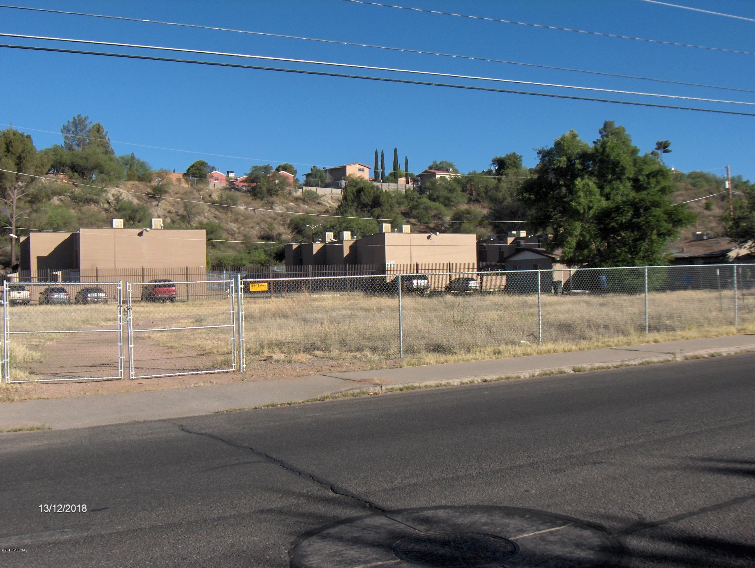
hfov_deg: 47.8
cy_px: 284
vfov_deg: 36.9
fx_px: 852
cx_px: 378
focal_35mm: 39
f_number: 4.8
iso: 100
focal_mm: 8
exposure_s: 1/654
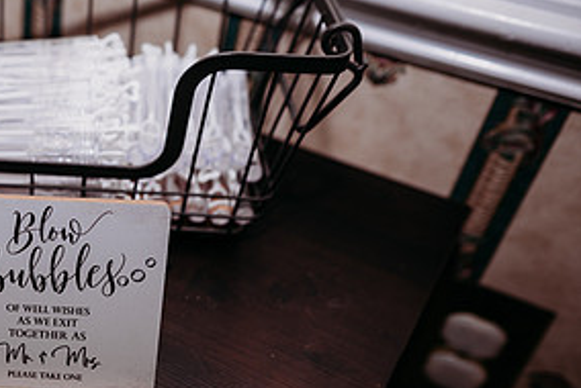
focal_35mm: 49
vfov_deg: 27.6
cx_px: -8
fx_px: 792
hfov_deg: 36.1
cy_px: 217
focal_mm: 24
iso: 100
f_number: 2.8
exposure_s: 1/200
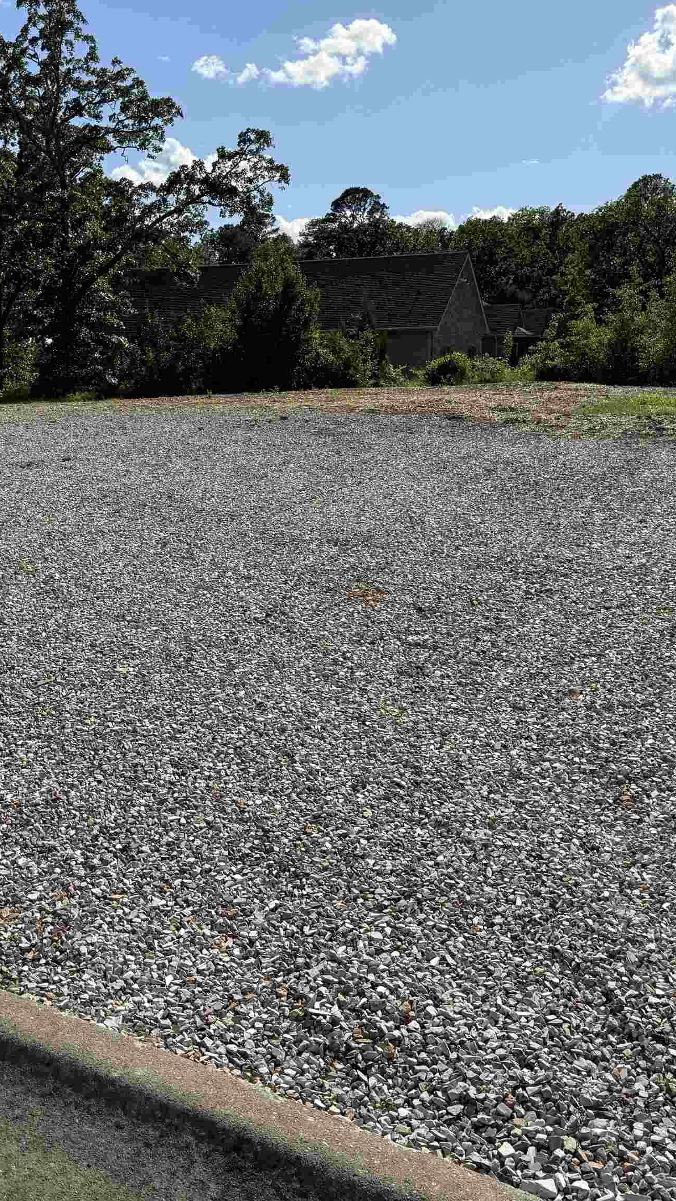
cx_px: 246
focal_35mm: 35
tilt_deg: -11.9
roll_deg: +0.4
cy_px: 599
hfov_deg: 33.5
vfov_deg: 56.6
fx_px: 1115
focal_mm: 6.76
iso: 80
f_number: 1.78
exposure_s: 1/5714
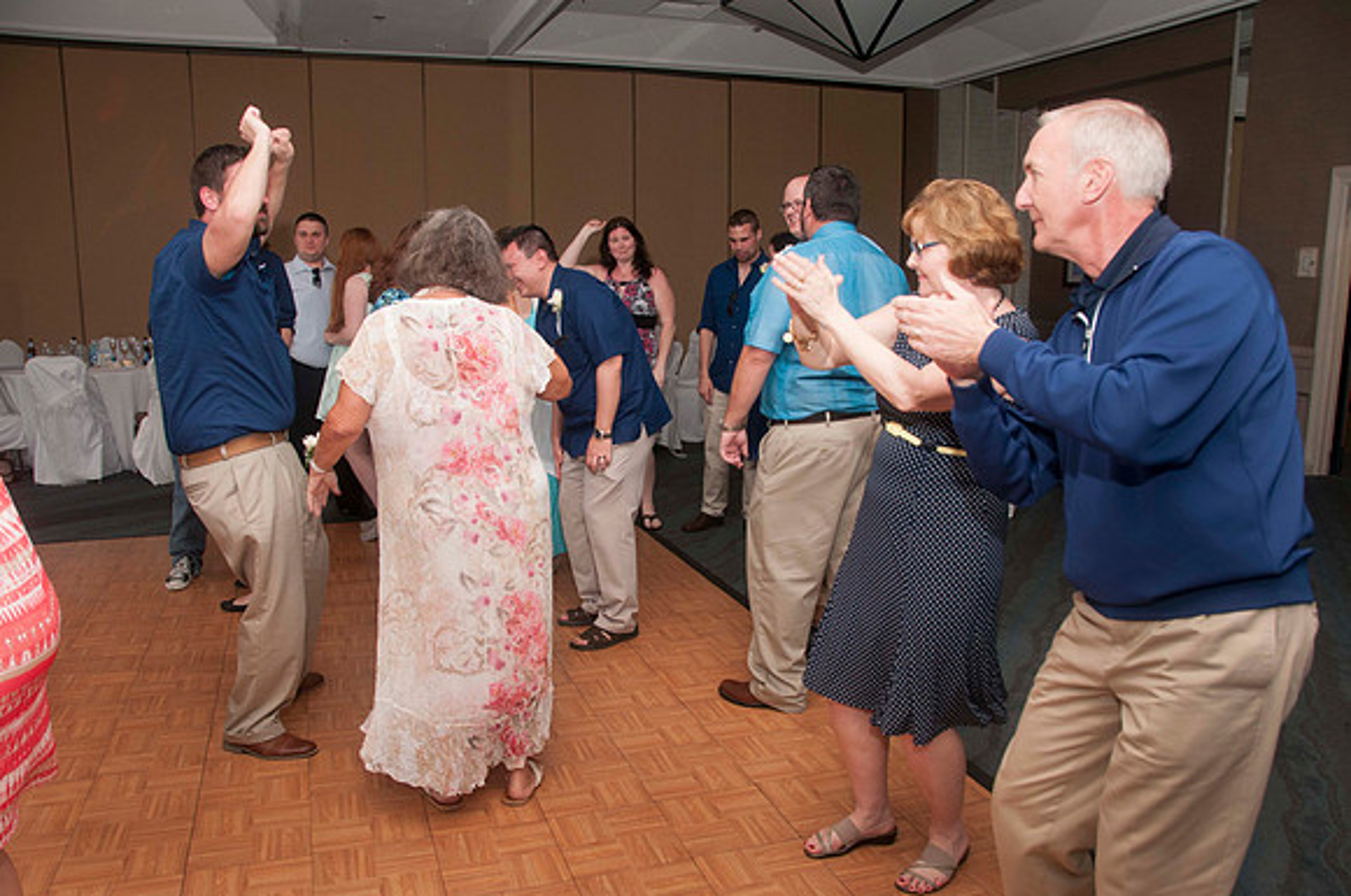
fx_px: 1012
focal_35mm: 27
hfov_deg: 67.5
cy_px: 448
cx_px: 676
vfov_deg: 47.8
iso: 400
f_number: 5.6
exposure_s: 1/60
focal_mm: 18
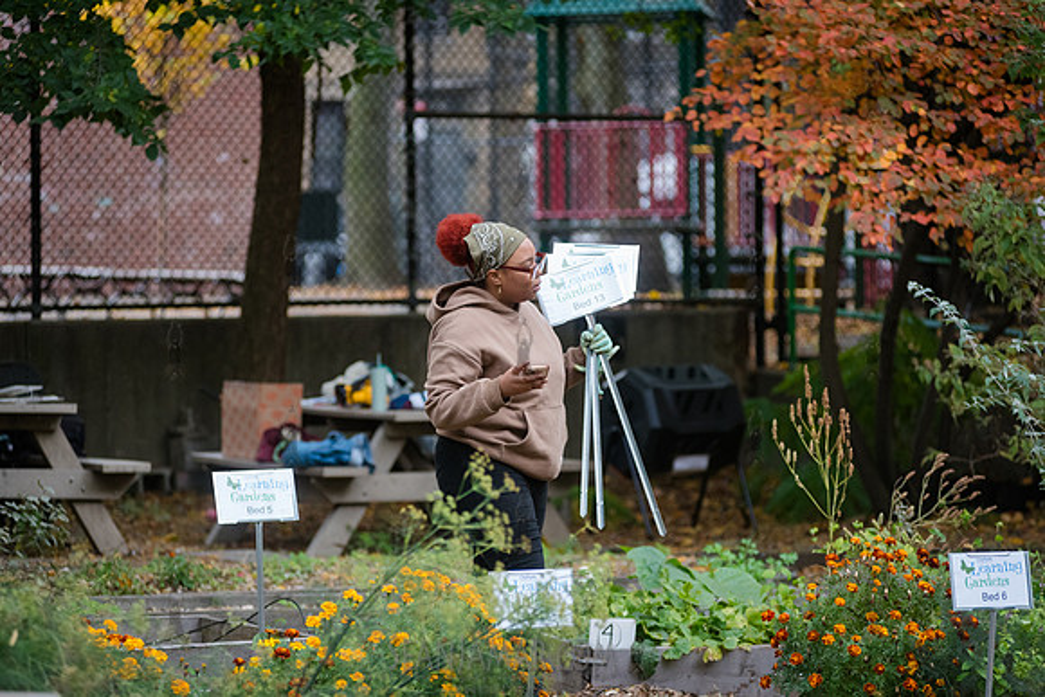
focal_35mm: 155
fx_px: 4504
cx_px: 522
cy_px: 349
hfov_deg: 13.2
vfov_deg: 8.9
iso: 2000
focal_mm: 155
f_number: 3.5
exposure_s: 1/800
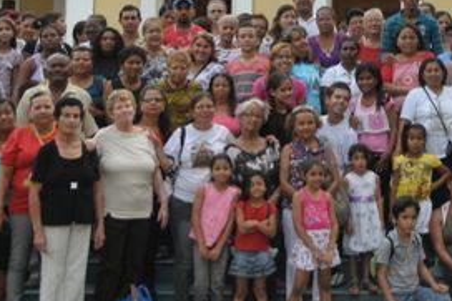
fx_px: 1217
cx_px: 399
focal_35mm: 97
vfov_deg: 13.4
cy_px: -121
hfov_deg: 20.6
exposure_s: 1/320
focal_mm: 22
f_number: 3.8
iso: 400
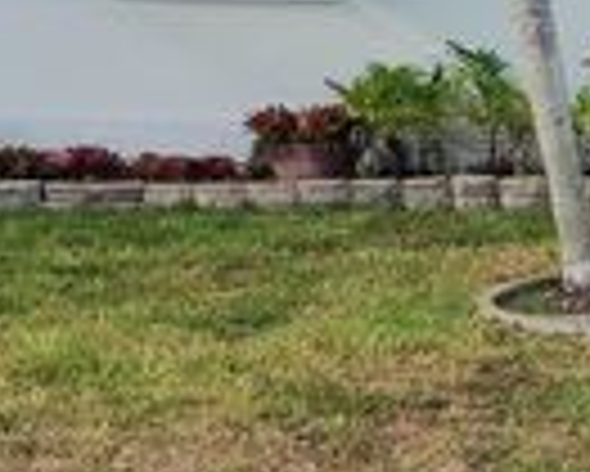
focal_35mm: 93
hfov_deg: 18.8
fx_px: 1625
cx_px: 802
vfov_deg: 16.5
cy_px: 155
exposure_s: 1/3020
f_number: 1.7
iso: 102
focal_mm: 4.71
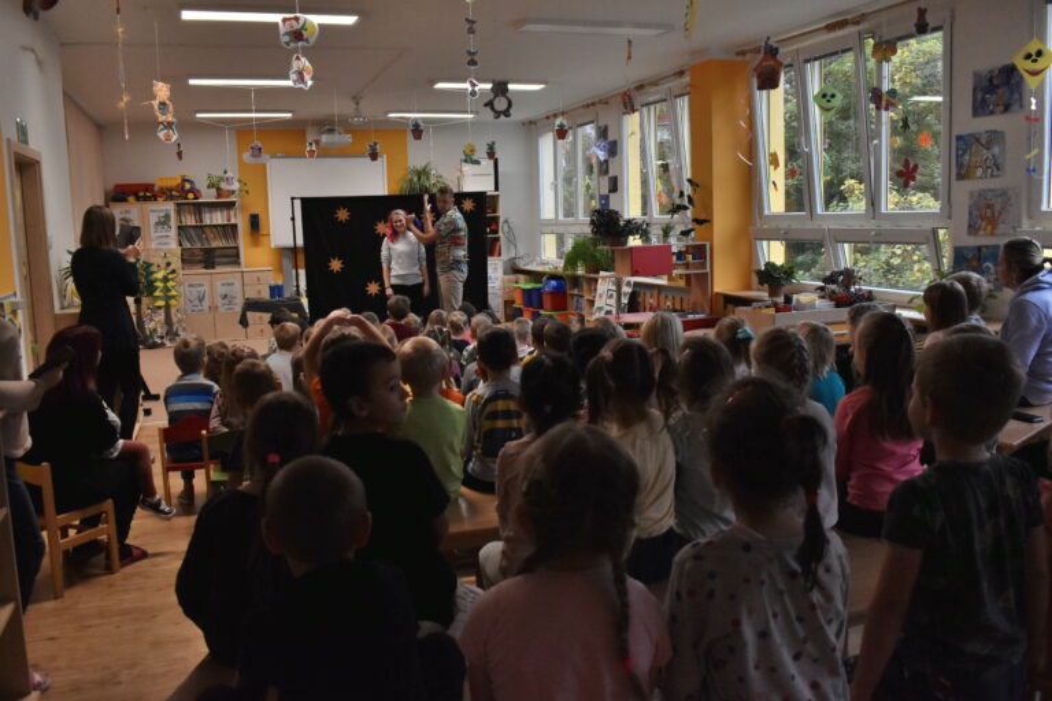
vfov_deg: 43.6
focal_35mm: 30
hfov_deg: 61.9
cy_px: 350
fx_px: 877
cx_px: 526
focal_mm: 20
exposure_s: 1/400
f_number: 5.6
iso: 1600
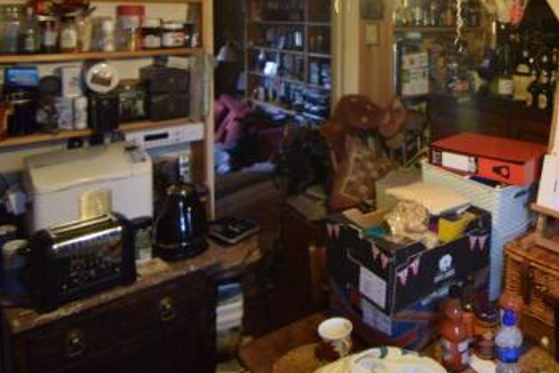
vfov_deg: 39.1
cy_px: 30
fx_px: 481
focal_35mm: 31
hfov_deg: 56.9
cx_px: 428
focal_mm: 11
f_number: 2.8
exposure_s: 1/15
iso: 140
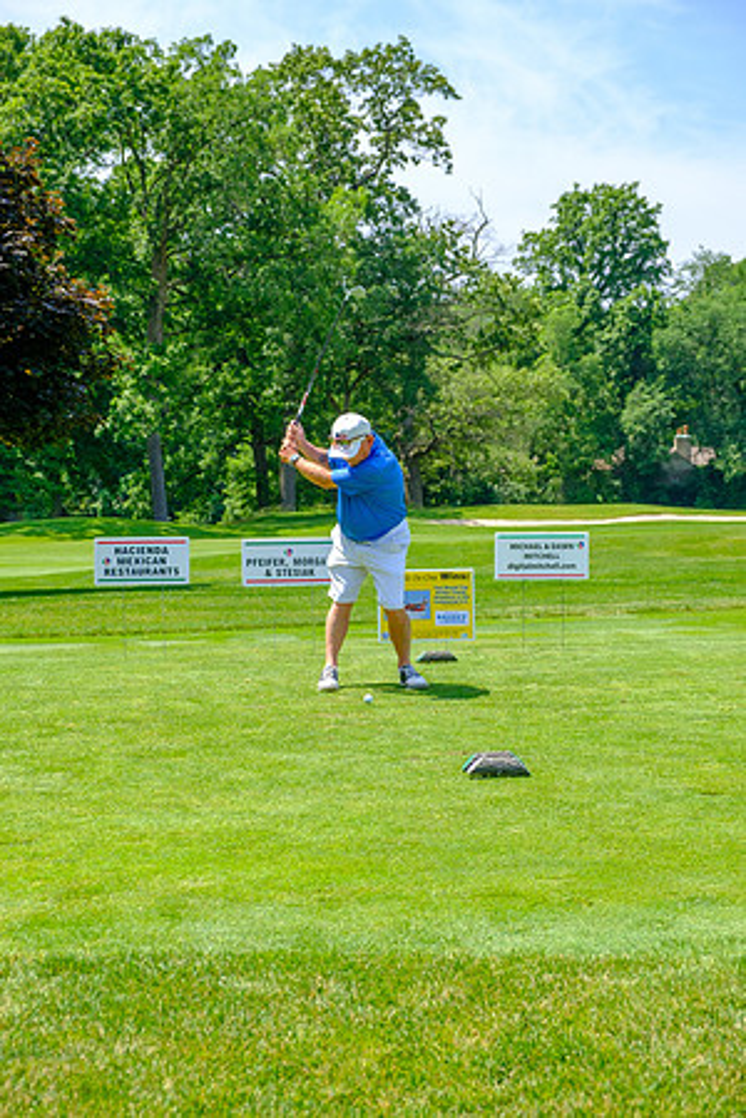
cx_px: 373
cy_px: 559
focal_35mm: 61
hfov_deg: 22.3
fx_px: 1896
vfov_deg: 32.9
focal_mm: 40.7
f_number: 5
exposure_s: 1/500
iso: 200
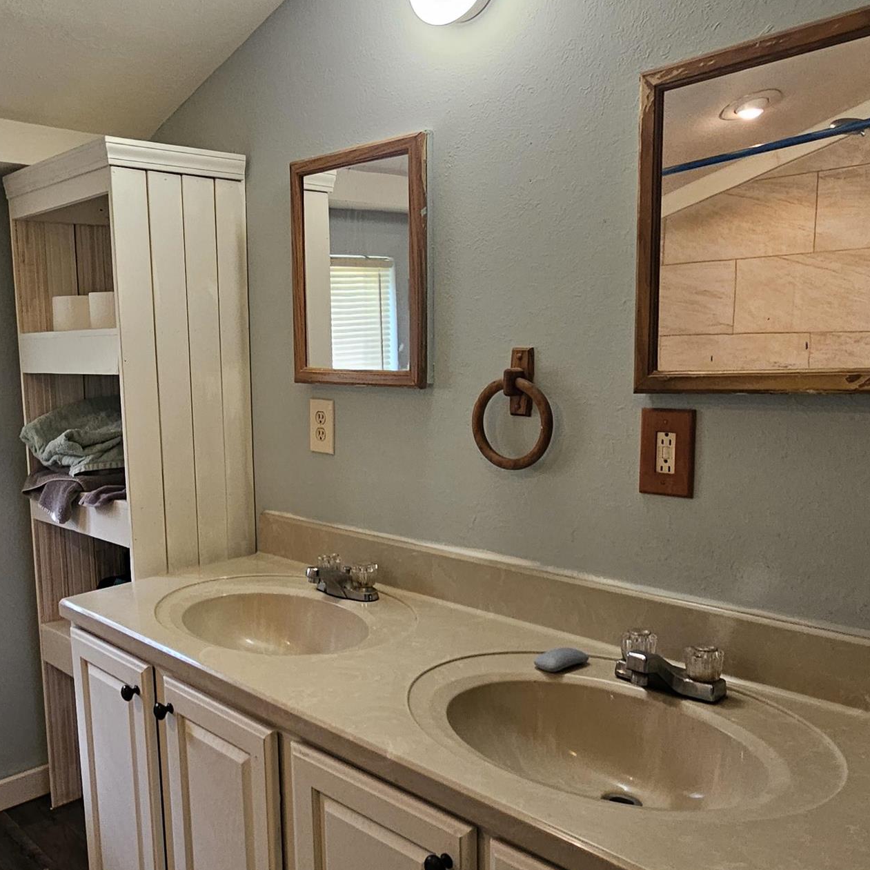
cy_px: 471
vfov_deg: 57.2
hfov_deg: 56.4
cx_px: 312
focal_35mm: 28
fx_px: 796
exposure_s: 1/60
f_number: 2.2
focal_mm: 2.2
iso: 200
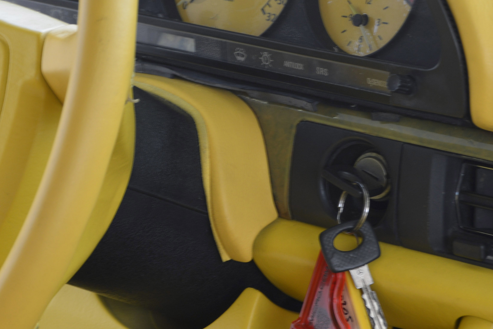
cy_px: 121
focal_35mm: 184
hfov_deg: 11.2
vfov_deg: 7.5
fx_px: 2521
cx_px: 246
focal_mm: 70
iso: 200
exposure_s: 1/20
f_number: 10
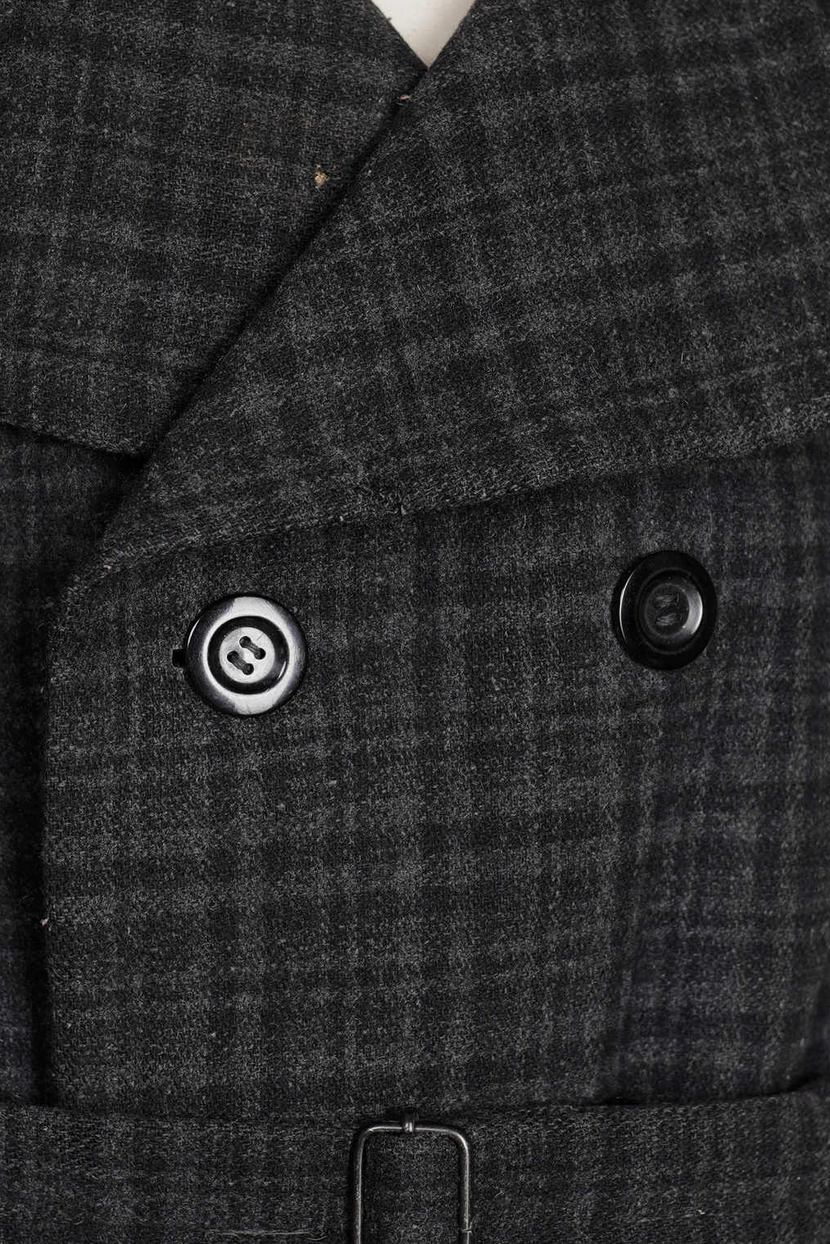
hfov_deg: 15.0
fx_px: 3146
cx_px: 425
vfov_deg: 22.3
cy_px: 475
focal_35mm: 91
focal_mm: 32
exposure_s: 1/30
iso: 200
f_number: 3.5
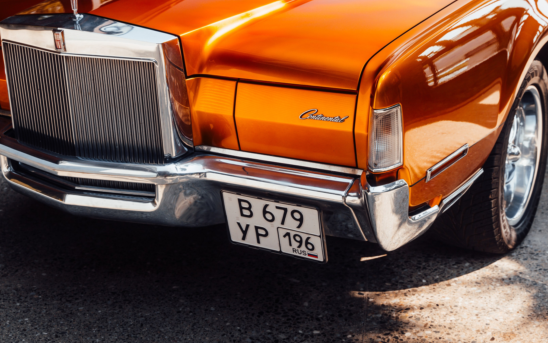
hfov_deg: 32.9
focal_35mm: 62
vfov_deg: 20.9
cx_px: 318
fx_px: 926
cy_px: 129
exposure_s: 1/160
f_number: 4.5
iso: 160
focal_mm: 48
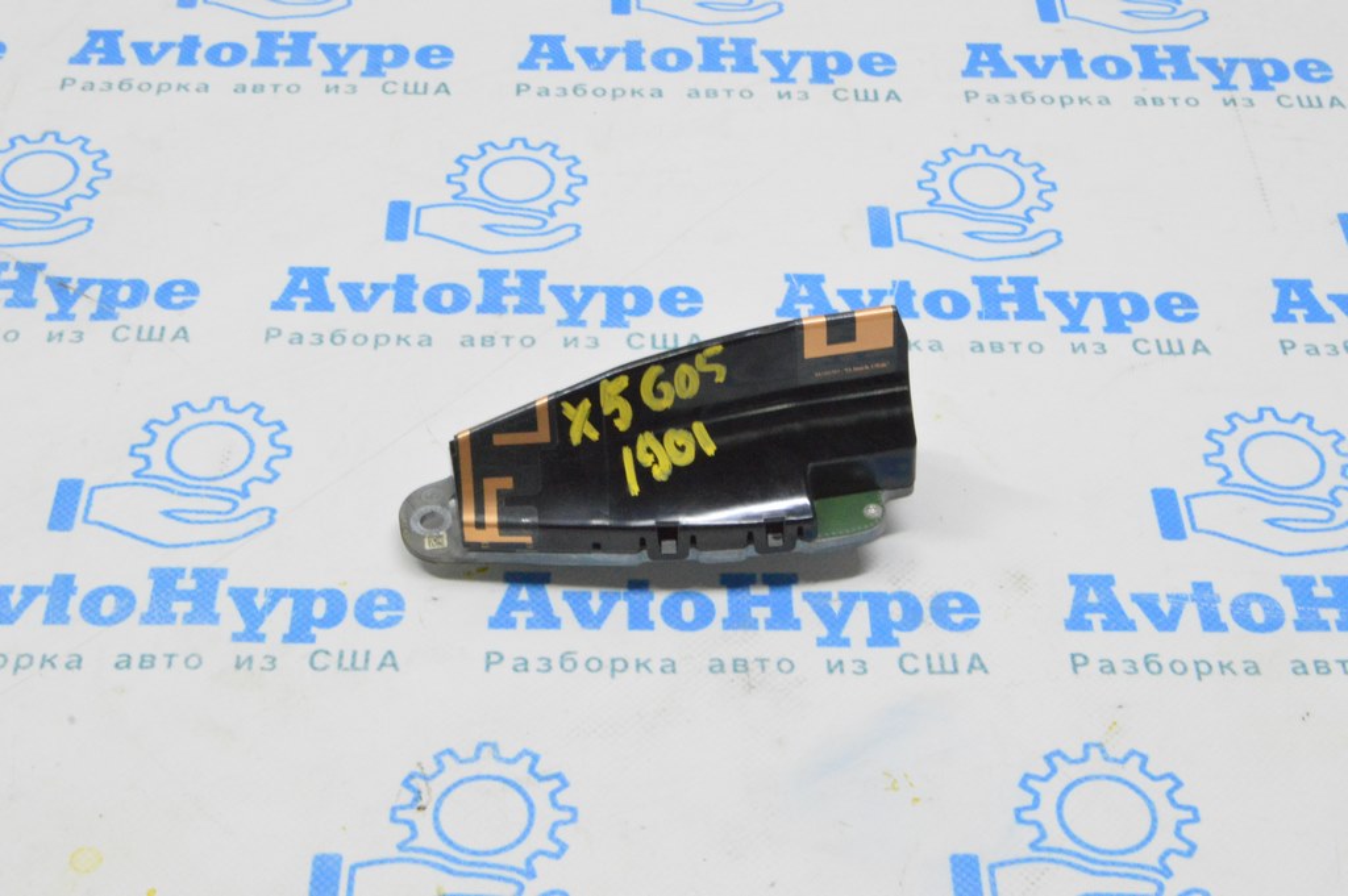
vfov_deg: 22.6
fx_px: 2245
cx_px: 674
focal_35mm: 60
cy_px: 448
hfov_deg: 33.4
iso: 6400
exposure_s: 1/20
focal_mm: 40
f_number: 20
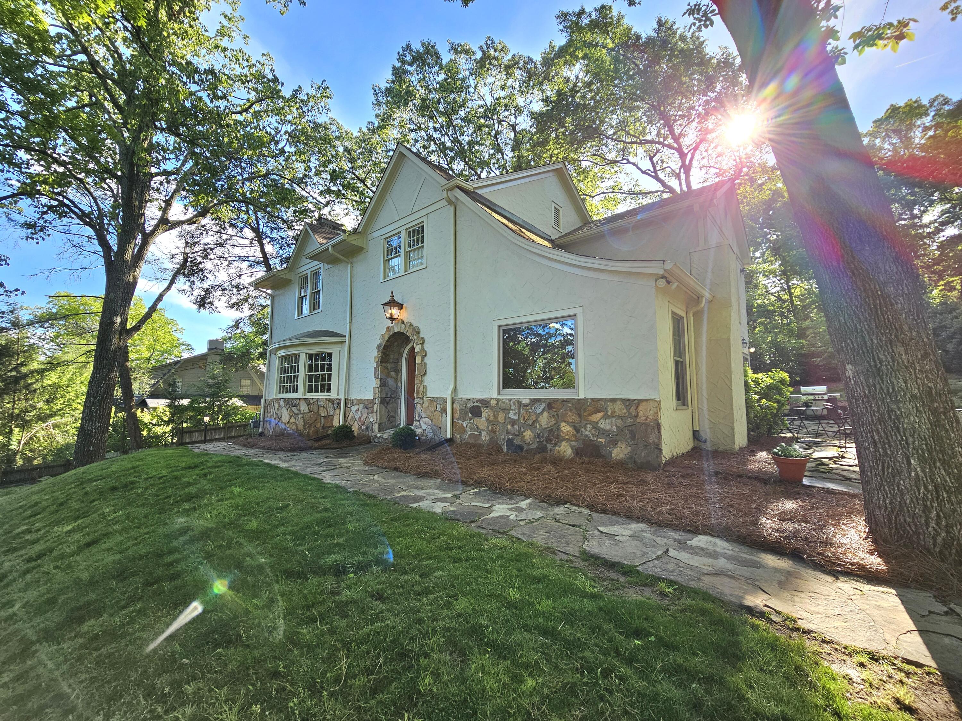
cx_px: 481
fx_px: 361
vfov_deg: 89.9
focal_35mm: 13
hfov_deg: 106.2
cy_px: 360
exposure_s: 1/476
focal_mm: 2.2
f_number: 2.2
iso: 50
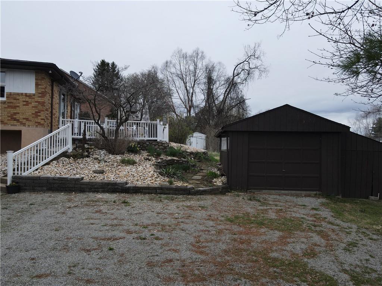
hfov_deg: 71.6
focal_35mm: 24
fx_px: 265
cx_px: 191
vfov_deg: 56.8
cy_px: 143
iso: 100
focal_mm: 4.5
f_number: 2.8
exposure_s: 1/200
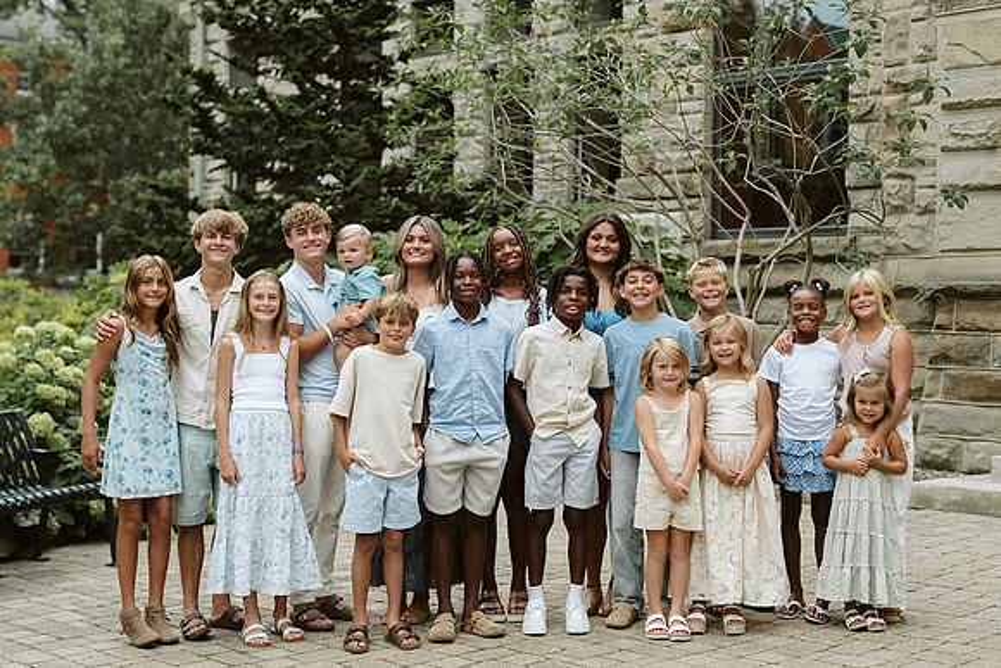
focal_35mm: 59
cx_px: 504
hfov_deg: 33.7
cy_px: 290
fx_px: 1653
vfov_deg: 22.8
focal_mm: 50
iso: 1000
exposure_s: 1/400
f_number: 2.8
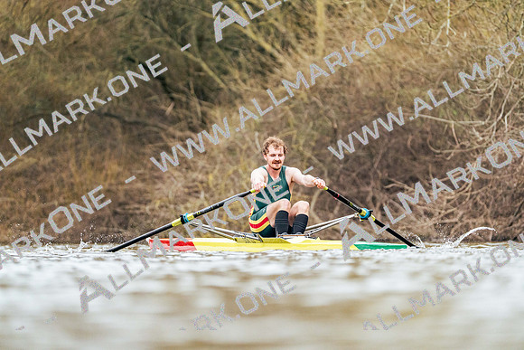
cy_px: 175
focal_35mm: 512
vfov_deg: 2.7
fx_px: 7454
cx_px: 262
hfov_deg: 4.0
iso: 5000
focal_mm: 512
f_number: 6.3
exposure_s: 1/1600
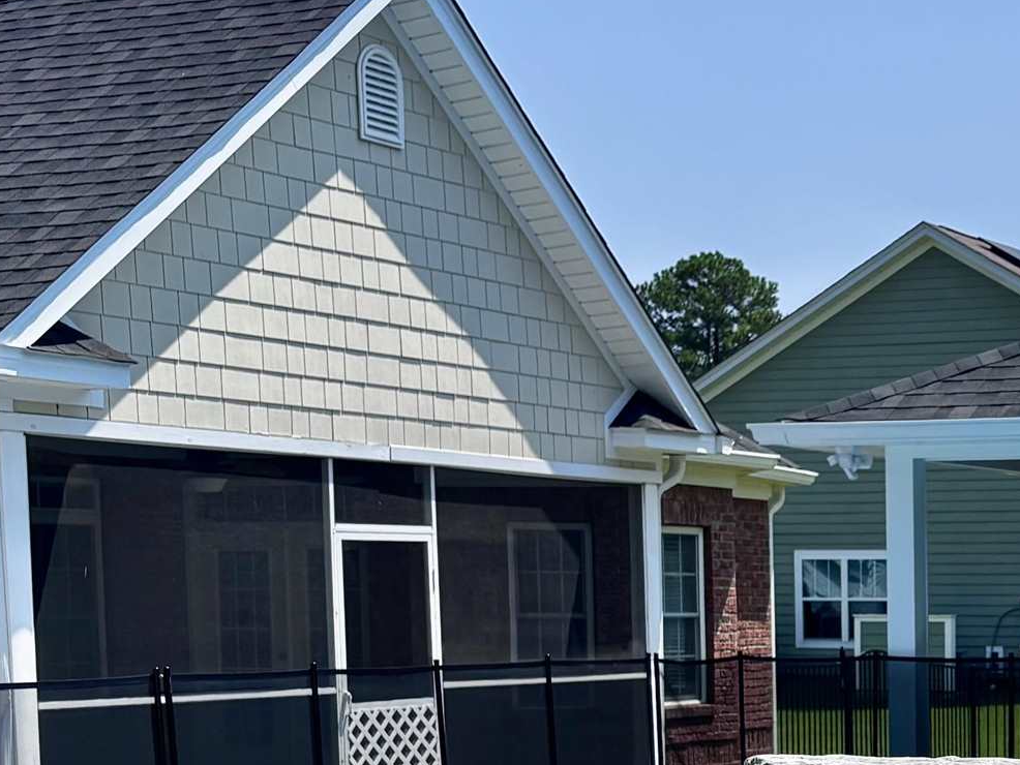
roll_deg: -0.1
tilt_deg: -5.6
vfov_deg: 17.5
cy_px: 867
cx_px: 1116
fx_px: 2387
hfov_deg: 22.8
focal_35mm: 81
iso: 50
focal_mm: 5.96
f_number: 1.6
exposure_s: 1/2933
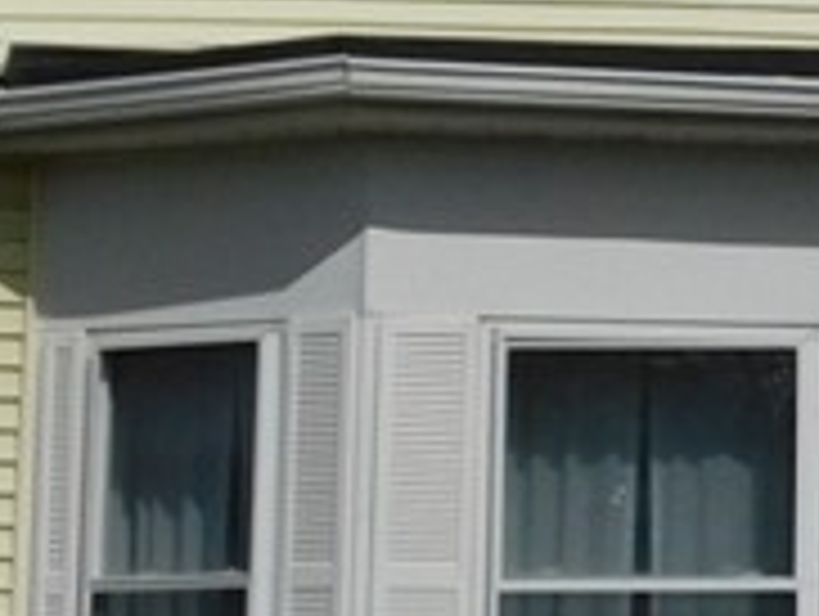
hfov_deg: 9.6
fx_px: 4786
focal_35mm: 202
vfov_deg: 7.4
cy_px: 238
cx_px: 1058
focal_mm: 6.3
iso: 125
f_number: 7
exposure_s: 1/1500
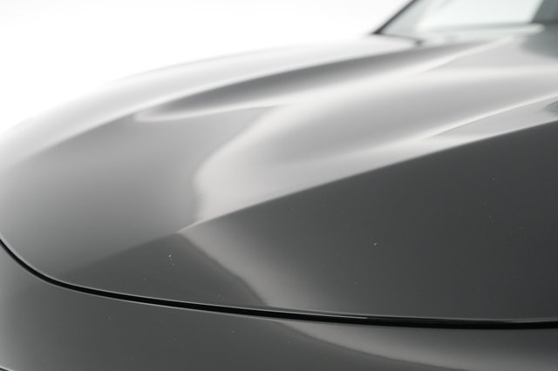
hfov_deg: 65.5
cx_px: 279
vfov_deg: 46.4
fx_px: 434
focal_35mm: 28
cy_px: 186
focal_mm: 28
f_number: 4
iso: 3200
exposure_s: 1/100
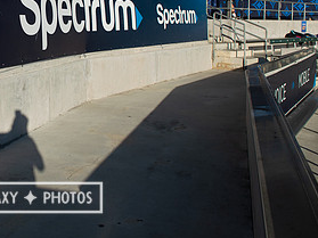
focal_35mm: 48
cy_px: 27
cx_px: 22
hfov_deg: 36.7
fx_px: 441
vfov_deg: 29.1
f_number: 4.5
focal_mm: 24
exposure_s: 1/2000
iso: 200
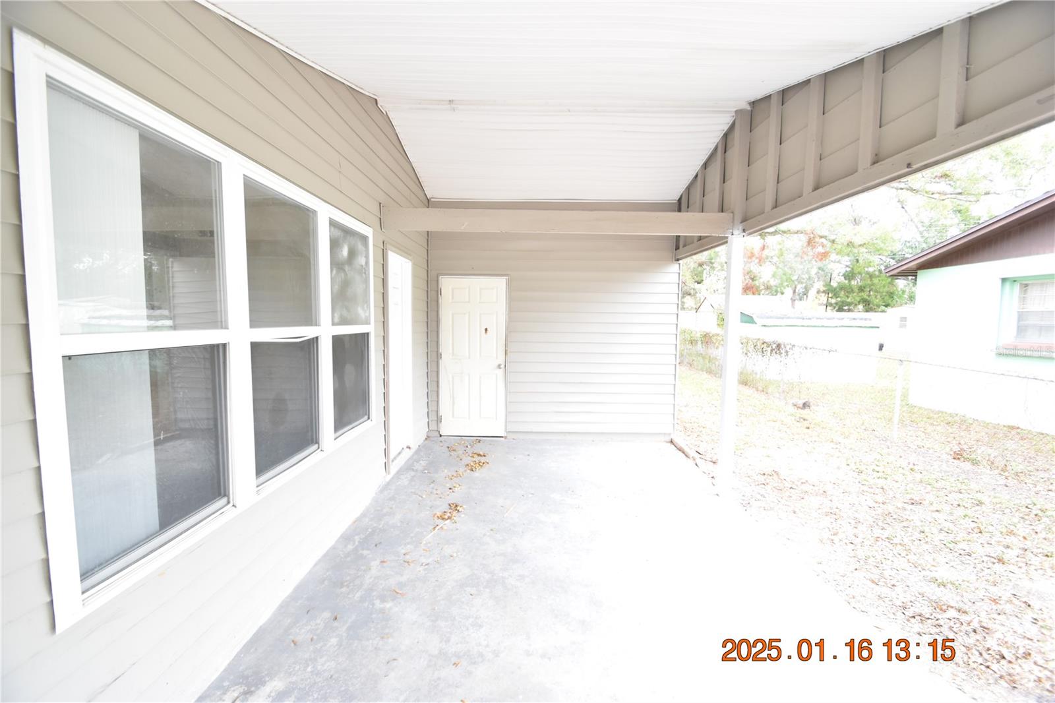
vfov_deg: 77.3
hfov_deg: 100.4
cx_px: 528
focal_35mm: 15
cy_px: 352
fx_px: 439
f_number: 4.5
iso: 400
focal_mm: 10
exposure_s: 1/80
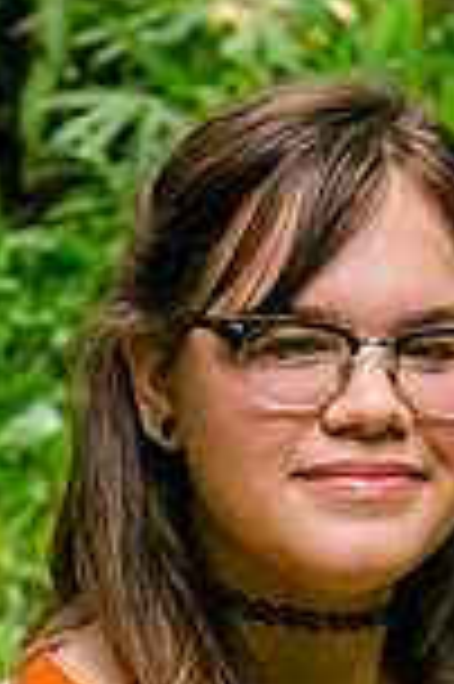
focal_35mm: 231
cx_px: 301
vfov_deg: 8.8
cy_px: 774
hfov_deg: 5.9
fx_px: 4379
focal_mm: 52
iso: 100
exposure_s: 1/80
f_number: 5
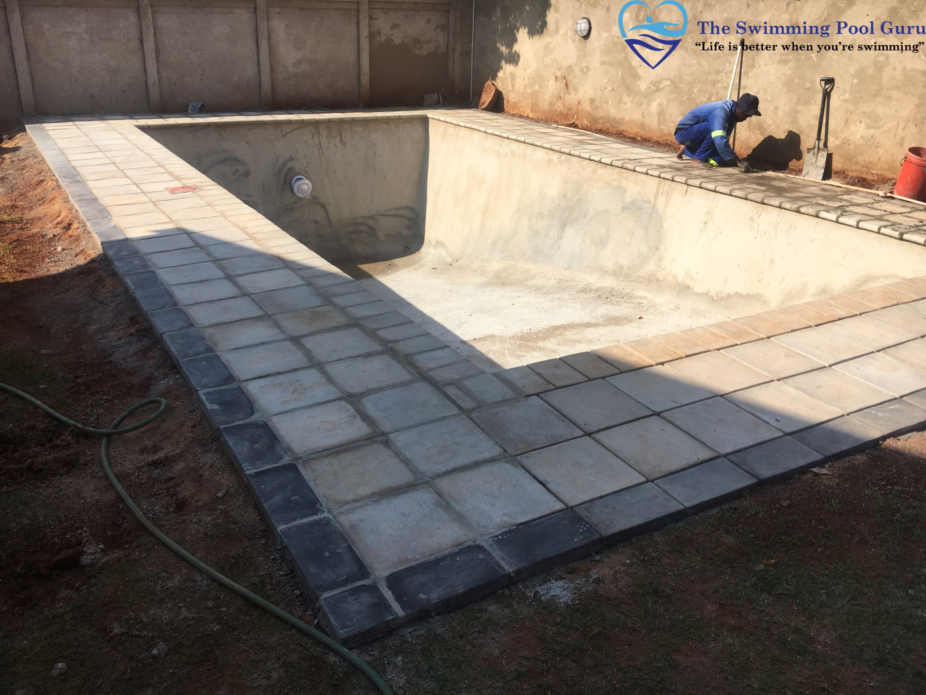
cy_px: 348
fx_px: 776
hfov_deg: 61.7
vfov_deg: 48.2
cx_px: 463
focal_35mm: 29
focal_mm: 4.15
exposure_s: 1/1972
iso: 25
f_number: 2.2
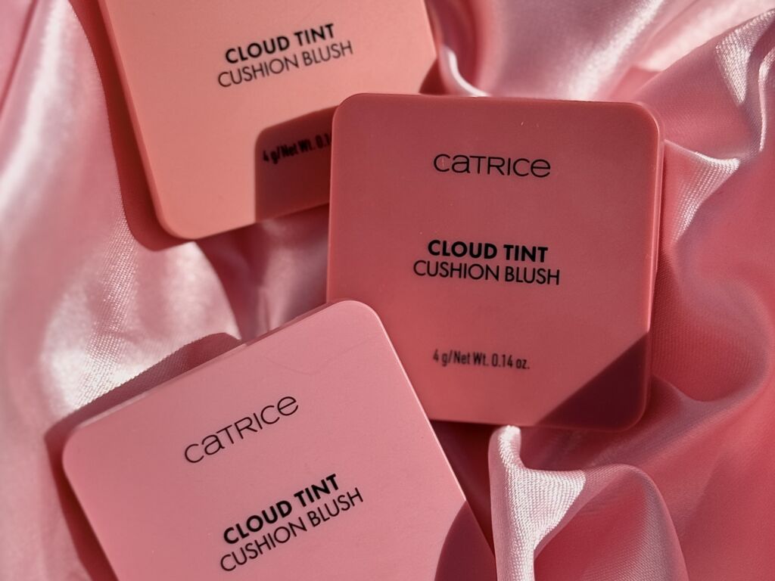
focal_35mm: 48
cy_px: 290
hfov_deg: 39.7
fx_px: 1075
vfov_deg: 30.3
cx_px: 388
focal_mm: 6.76
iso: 80
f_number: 1.78
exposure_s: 1/6024
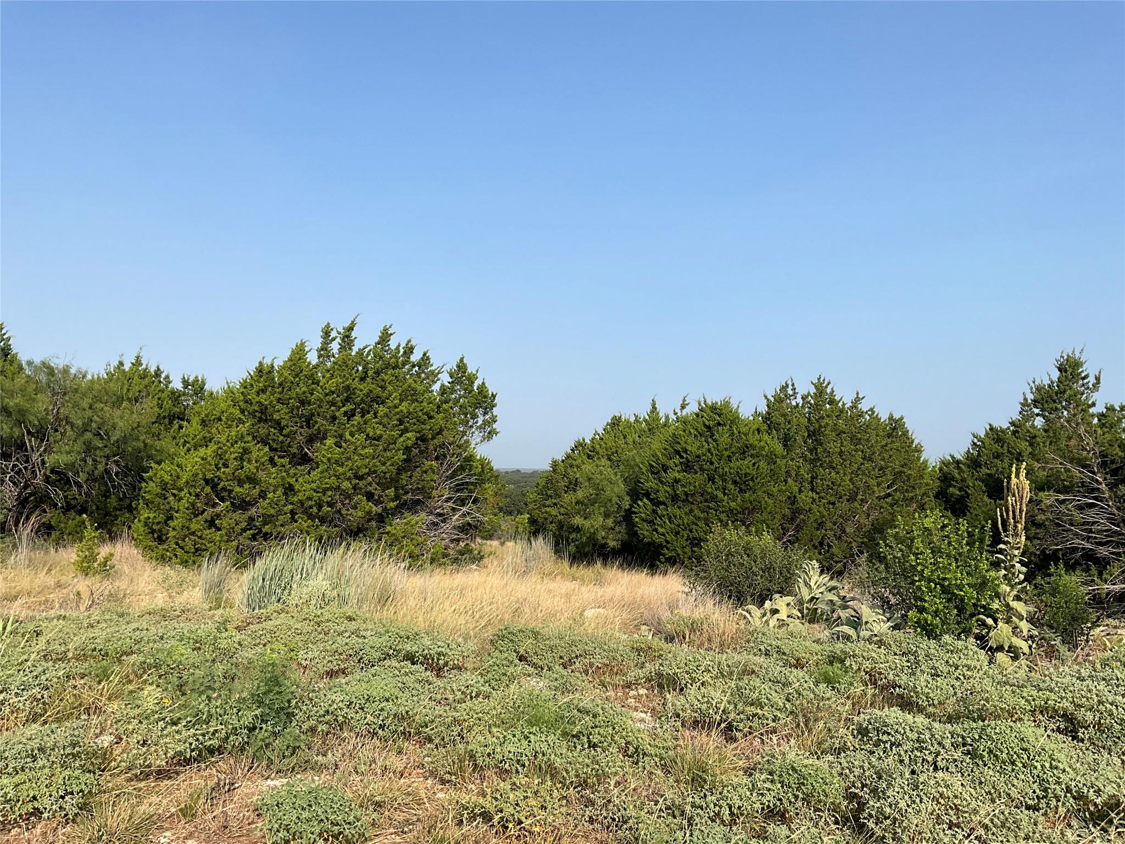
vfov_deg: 48.2
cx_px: 562
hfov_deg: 61.7
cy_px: 422
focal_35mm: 29
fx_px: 942
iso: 25
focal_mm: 3
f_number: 1.8
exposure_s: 1/1984
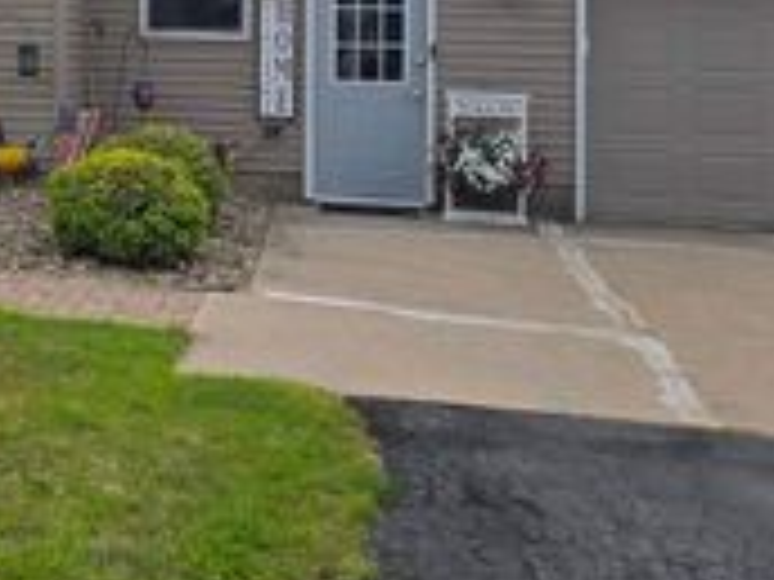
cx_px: -9
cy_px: -29
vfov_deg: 21.0
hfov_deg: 27.3
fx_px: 1498
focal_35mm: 67
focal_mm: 6.3
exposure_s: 1/917
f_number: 1.7
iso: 12
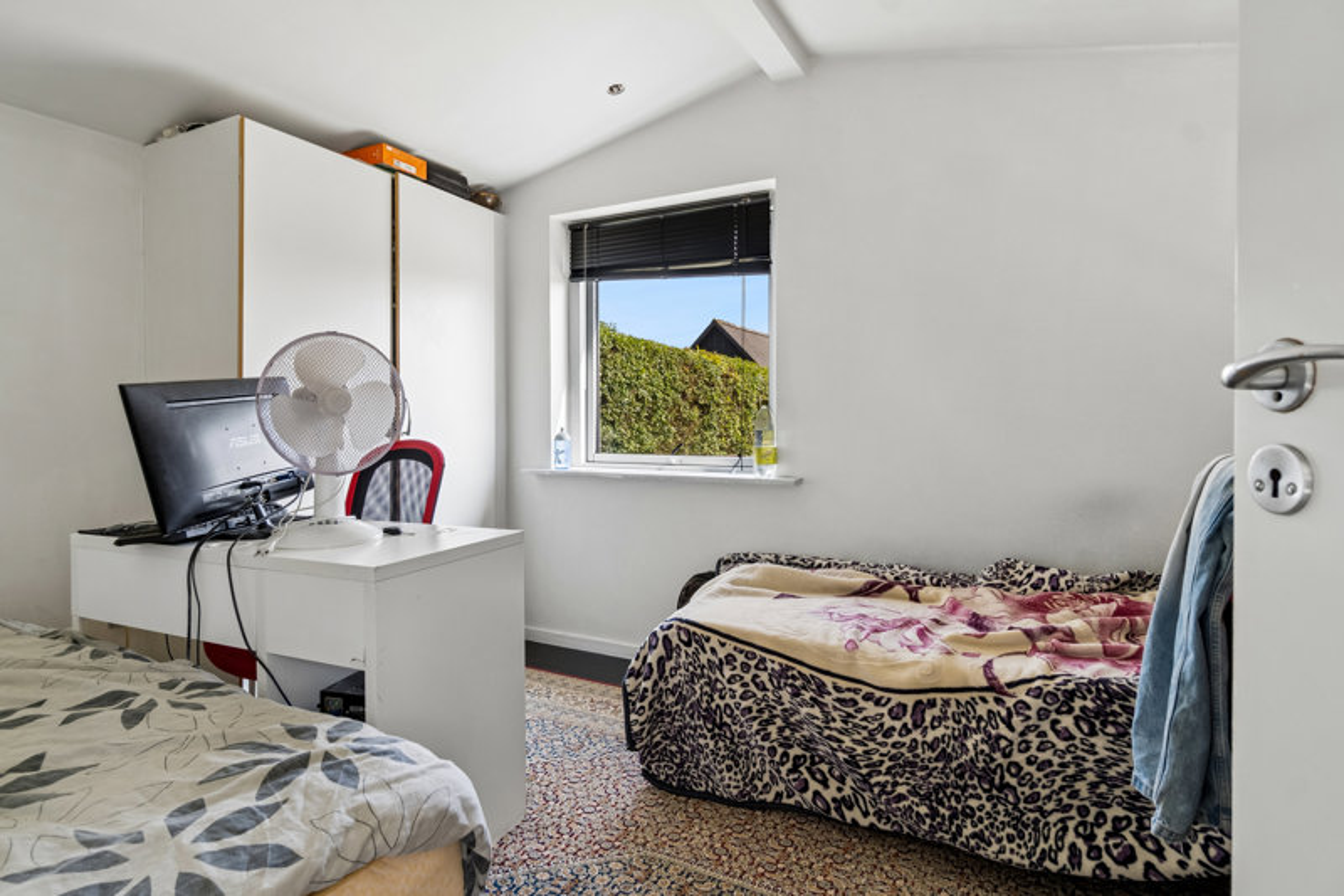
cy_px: 448
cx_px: 672
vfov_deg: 67.4
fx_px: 672
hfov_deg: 90.0
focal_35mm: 18
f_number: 8
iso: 200
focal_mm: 12
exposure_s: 1/80
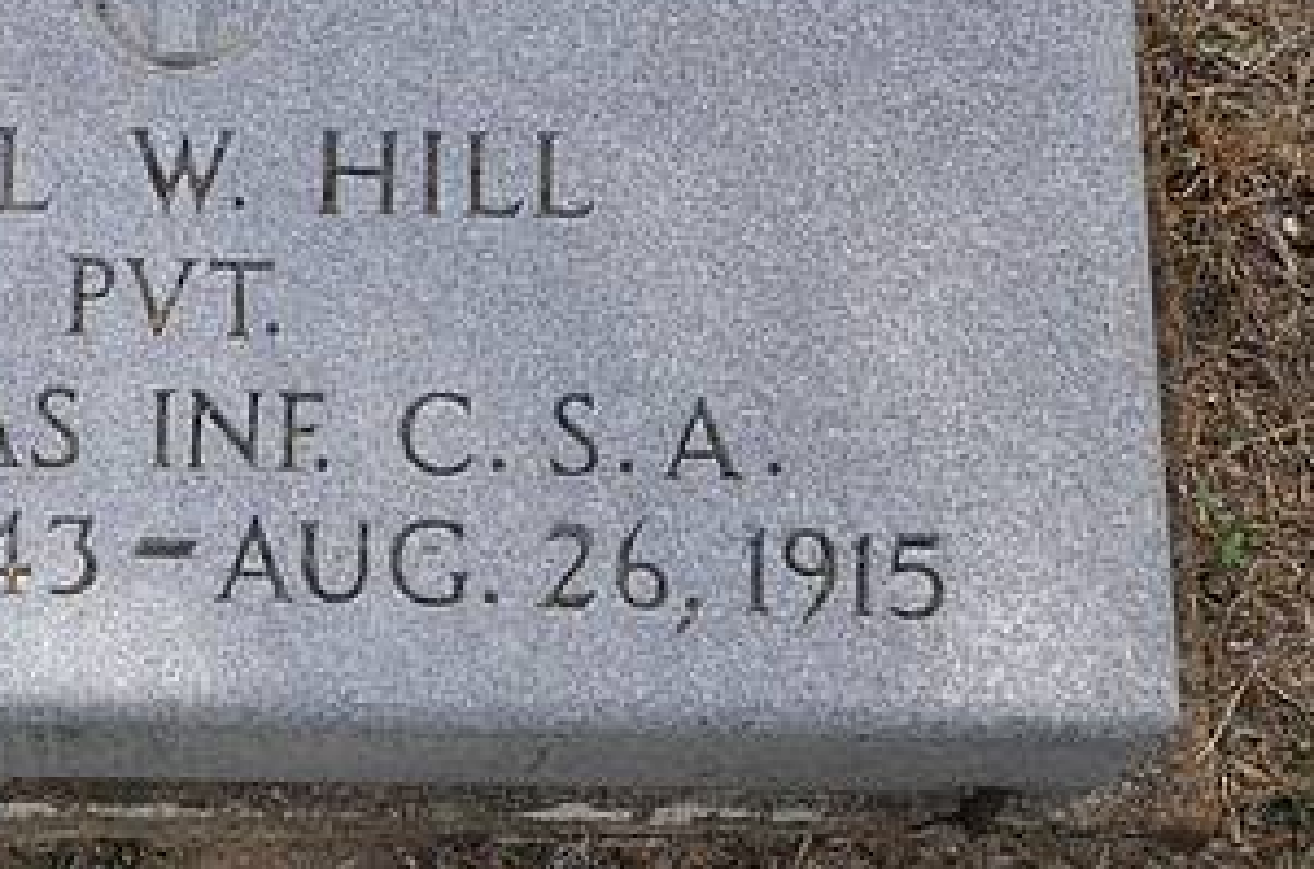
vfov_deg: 12.4
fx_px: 4004
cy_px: 290
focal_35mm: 110
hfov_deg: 18.4
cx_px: 157
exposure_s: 1/160
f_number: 6.3
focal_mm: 38
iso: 200
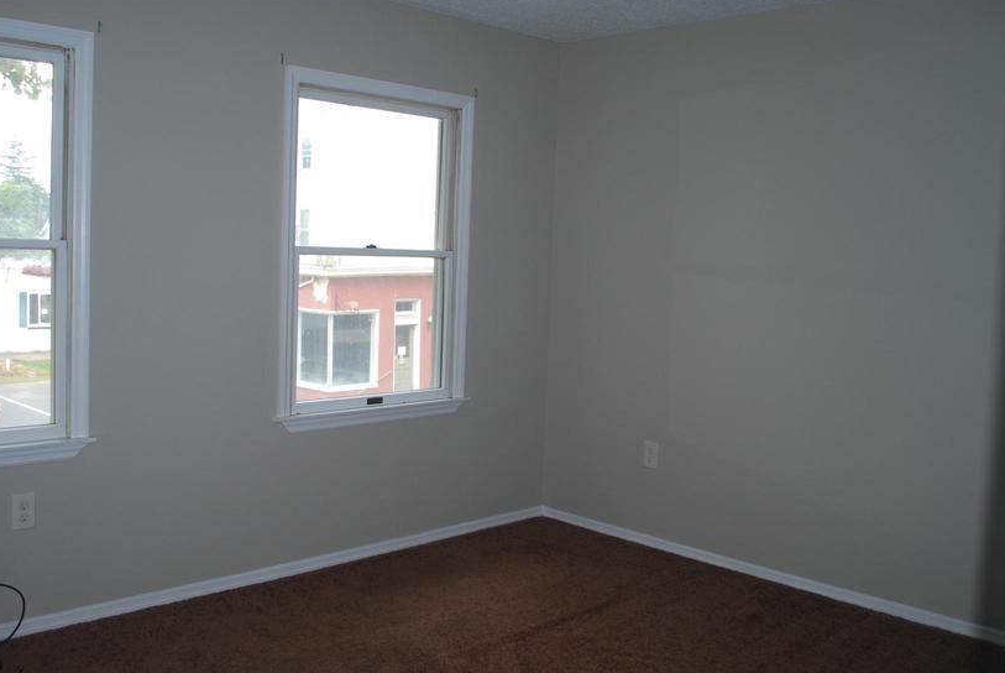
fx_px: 950
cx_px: 439
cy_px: 326
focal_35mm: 34
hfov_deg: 55.6
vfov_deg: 39.0
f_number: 3.5
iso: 200
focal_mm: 18
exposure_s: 1/60
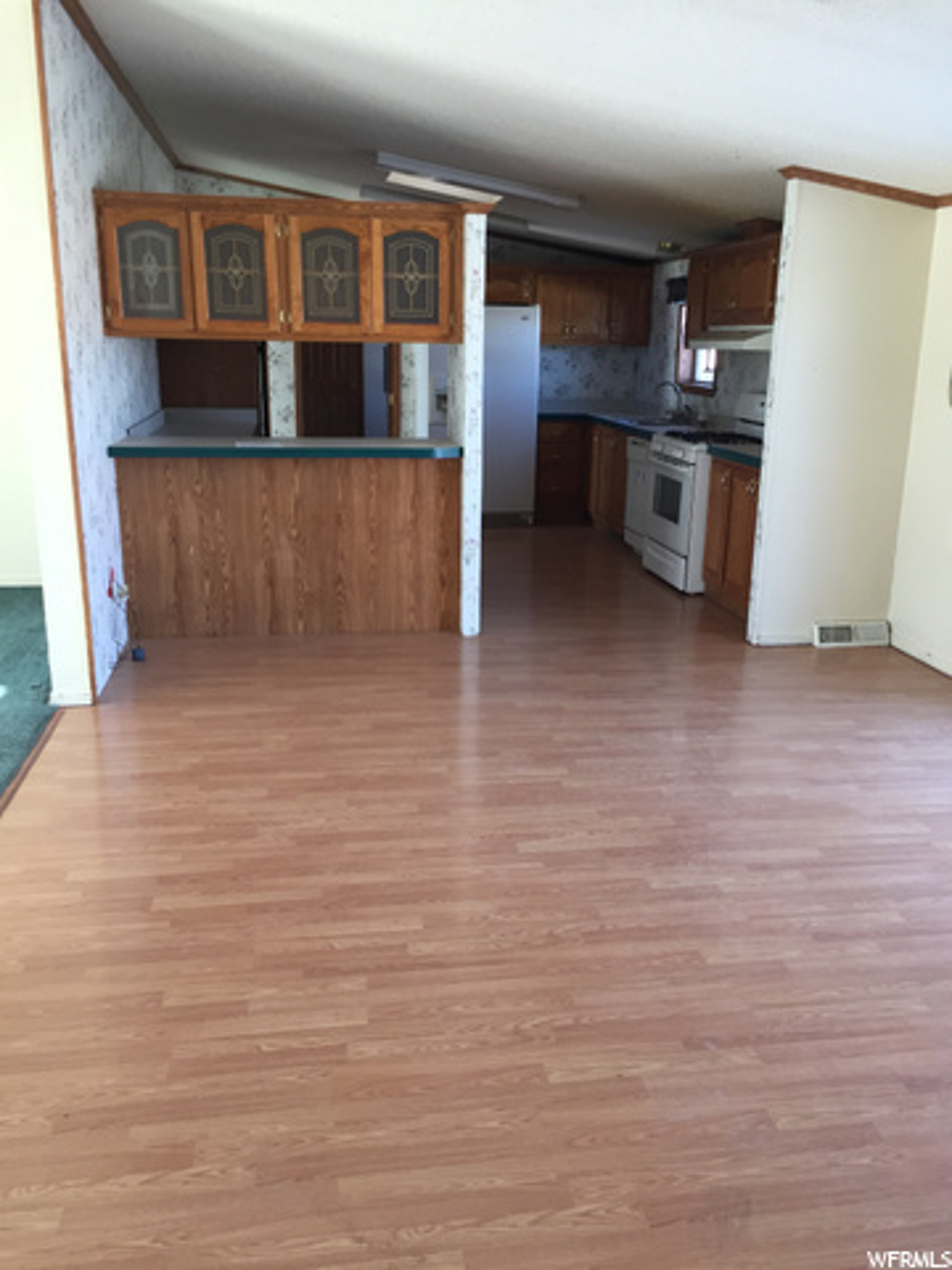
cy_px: 635
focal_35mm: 29
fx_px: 1063
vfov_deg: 61.7
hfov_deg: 48.2
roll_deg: -0.4
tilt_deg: -14.9
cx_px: 476
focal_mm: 4.15
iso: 32
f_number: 2.2
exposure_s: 1/40
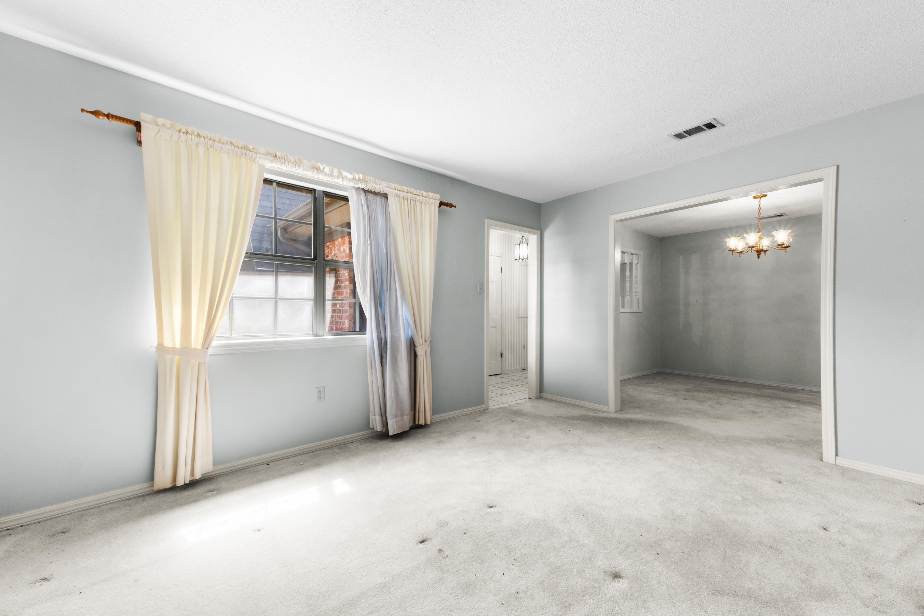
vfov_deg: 77.3
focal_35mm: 15
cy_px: 308
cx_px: 462
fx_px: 385
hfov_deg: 100.4
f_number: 9
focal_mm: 10
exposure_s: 1/1.25
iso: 200
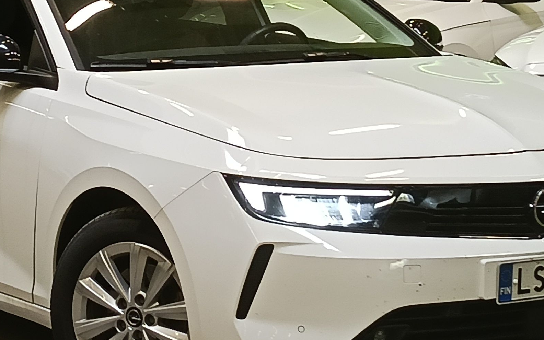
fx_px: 1868
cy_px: 56
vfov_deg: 10.4
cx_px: 217
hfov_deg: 16.6
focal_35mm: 126
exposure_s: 1/33.3
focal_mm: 3.98
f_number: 1.8
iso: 100
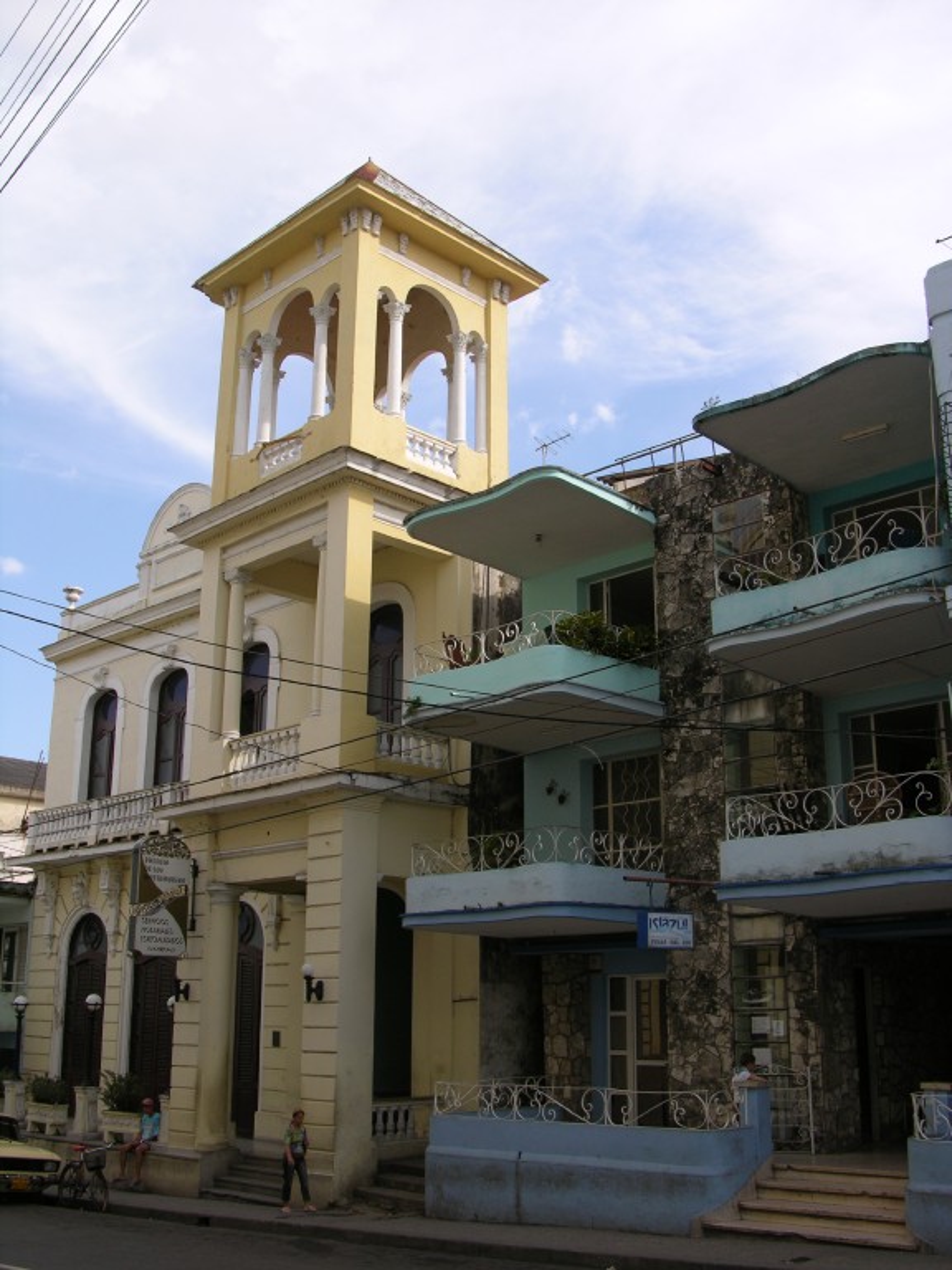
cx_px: 476
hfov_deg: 39.7
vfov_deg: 51.4
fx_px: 1320
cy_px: 635
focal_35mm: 36
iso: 50
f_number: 5.7
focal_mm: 9.2
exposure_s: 1/173
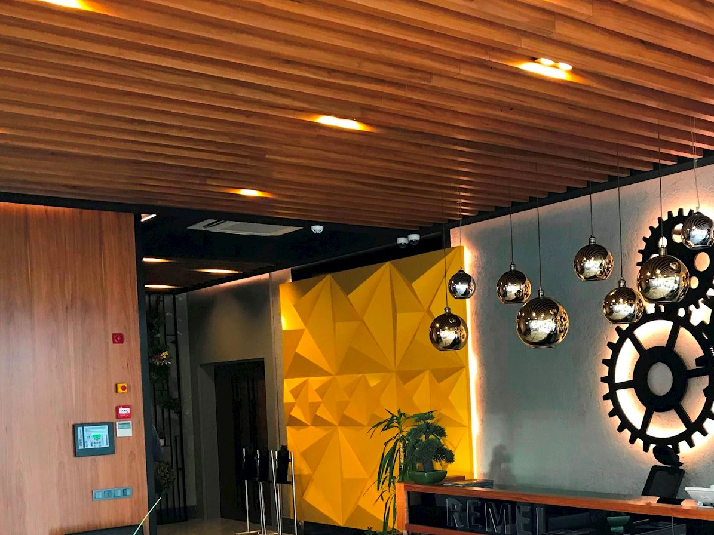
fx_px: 928
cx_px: 481
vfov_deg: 31.4
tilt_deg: -2.2
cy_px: 421
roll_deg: +2.8
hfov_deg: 41.5
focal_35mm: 45
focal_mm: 3.99
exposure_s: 1/25
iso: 40
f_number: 1.8
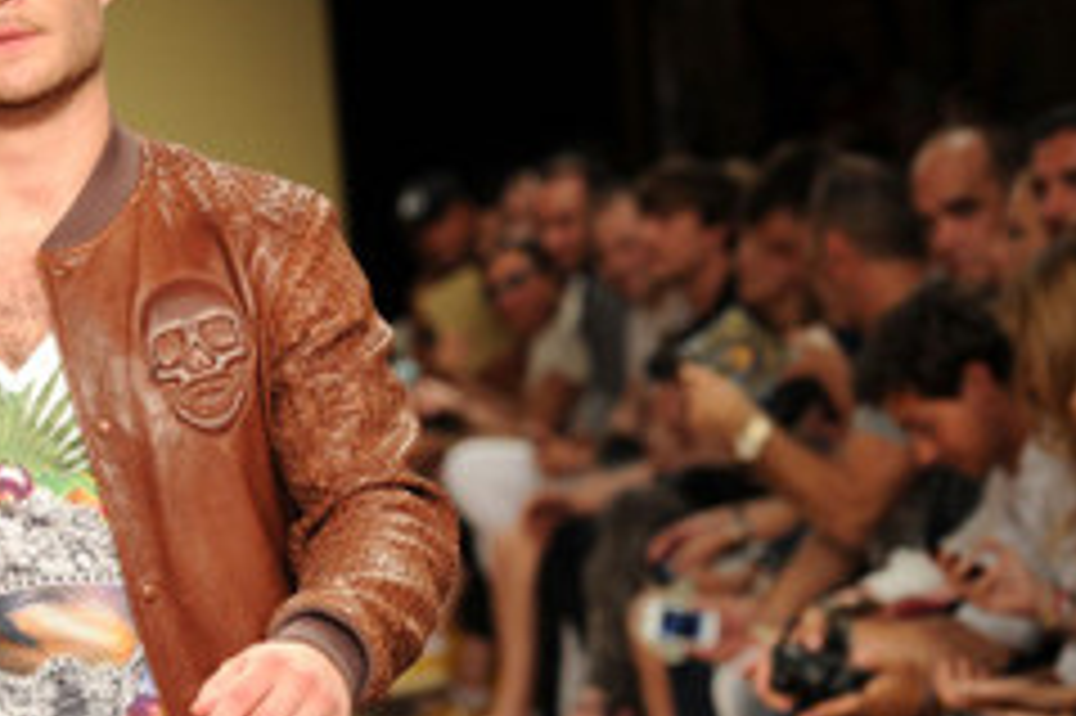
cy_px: 455
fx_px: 6989
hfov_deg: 8.8
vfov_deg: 5.9
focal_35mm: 234
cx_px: 333
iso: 800
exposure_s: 1/400
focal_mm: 112
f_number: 5.6
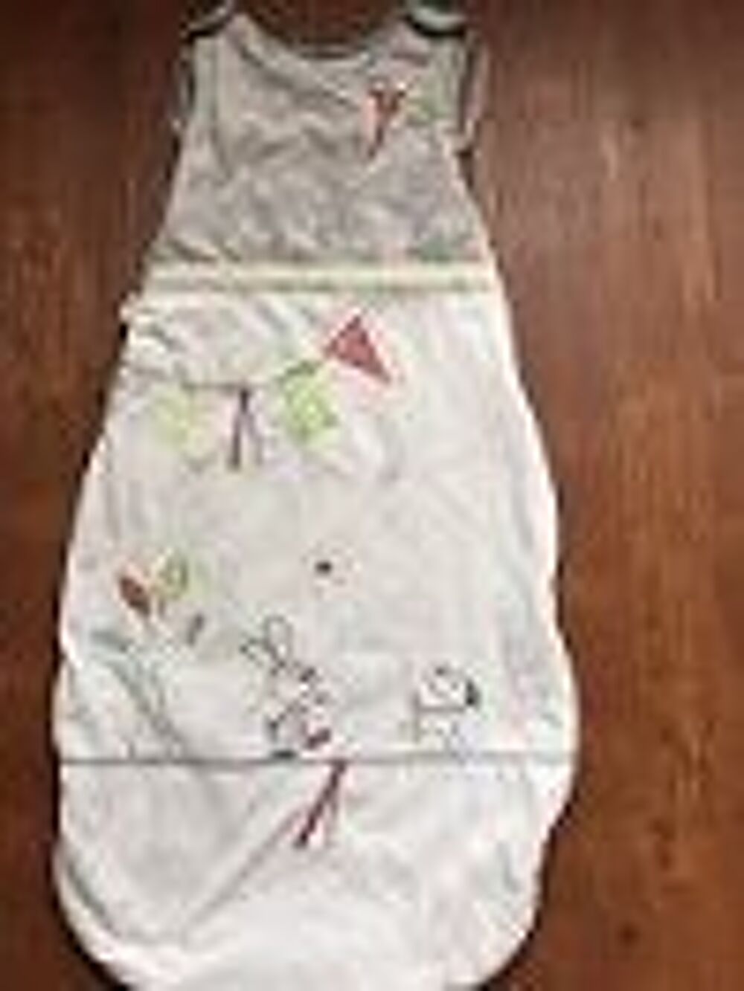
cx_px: 372
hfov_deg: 48.2
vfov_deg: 61.7
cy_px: 496
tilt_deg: -84.7
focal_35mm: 29
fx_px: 831
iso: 50
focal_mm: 4.15
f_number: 2.2
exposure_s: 1/33
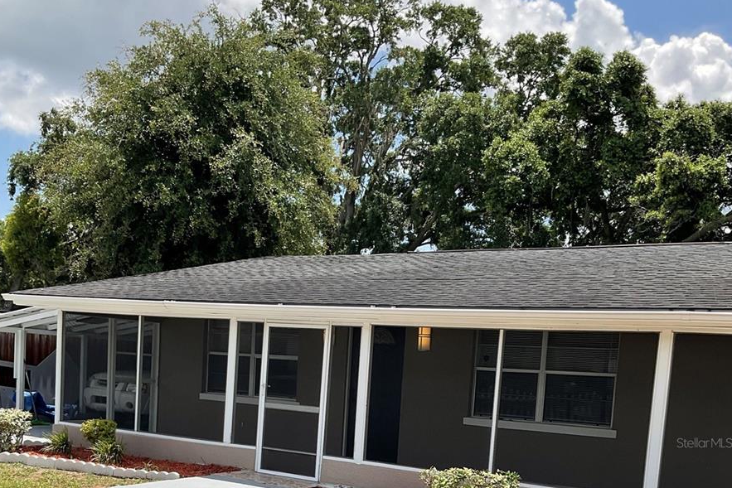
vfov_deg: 31.1
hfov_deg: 47.4
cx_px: 362
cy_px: 442
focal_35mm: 41
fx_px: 834
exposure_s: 1/1412
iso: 16
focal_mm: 3
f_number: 1.8
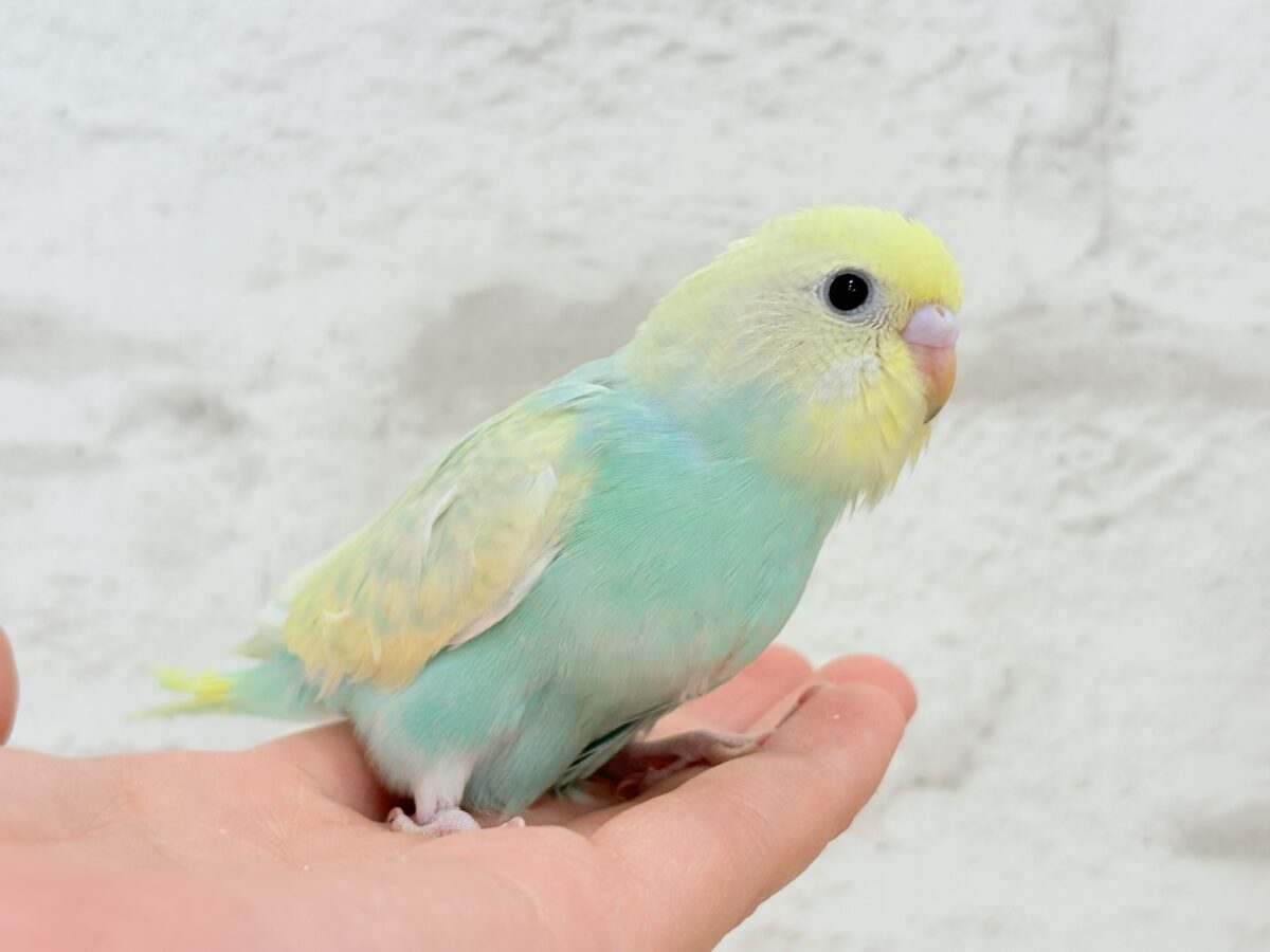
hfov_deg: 36.8
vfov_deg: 28.0
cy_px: 476
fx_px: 1908
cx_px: 635
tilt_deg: +1.5
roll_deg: -0.9
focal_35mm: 52
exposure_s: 1/50
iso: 40
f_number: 1.6
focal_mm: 5.96
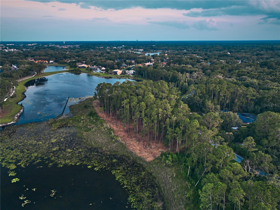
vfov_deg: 56.8
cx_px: 140
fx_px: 194
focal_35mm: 24
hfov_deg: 71.6
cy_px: 105
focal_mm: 12.29
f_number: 2.8
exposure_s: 1/20
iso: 110
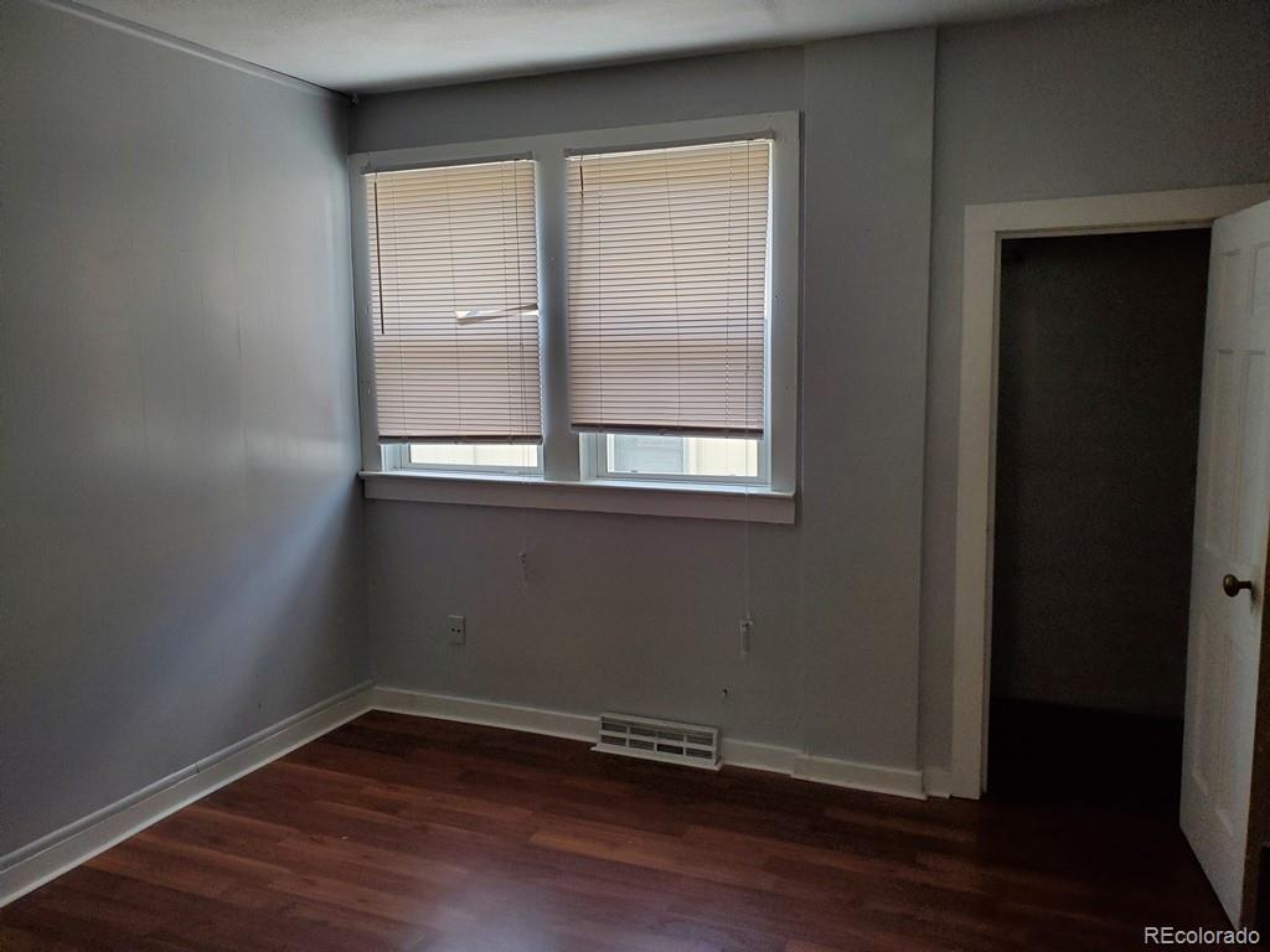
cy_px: 476
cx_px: 635
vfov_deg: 53.1
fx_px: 954
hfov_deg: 67.3
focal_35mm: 26
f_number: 2.4
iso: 200
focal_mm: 4.3
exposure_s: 1/120
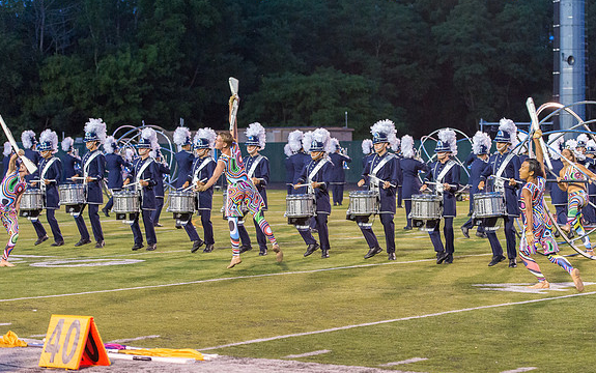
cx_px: 349
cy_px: 188
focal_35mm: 105
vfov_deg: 12.5
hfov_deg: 19.8
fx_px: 1706
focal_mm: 86
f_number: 3.5
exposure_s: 1/400
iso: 6400
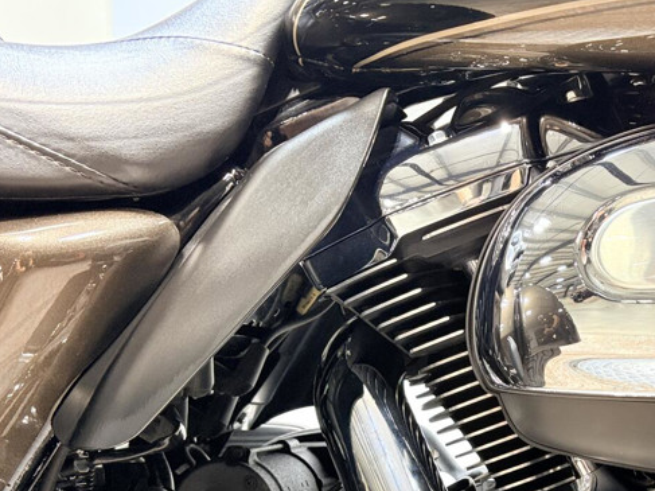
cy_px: 515
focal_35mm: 57
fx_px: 1078
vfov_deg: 24.2
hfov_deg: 31.5
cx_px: 641
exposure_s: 1/60
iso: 160
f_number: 1.6
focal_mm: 5.96
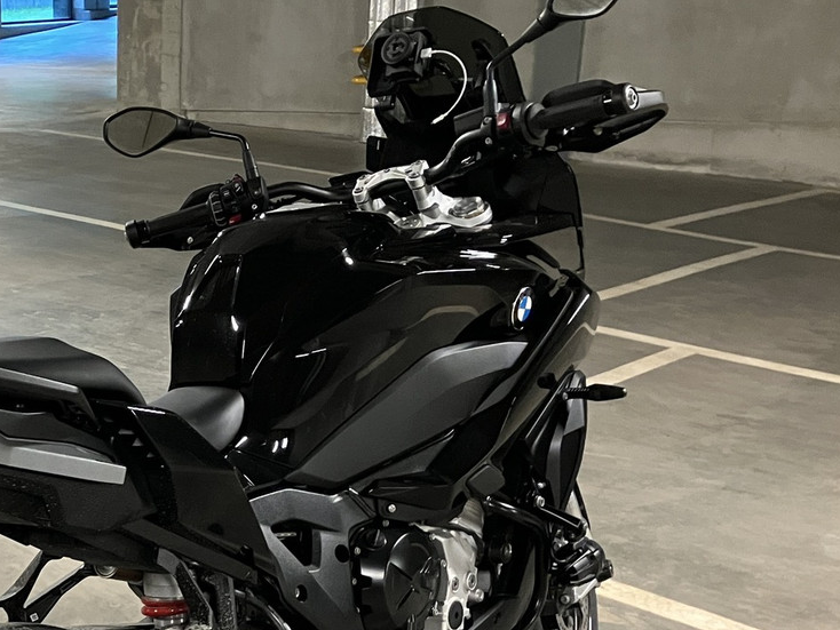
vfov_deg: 23.5
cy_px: 548
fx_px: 1481
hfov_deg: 30.3
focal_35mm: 61
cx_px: 86
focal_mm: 3.99
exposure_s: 1/41
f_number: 1.8
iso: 320
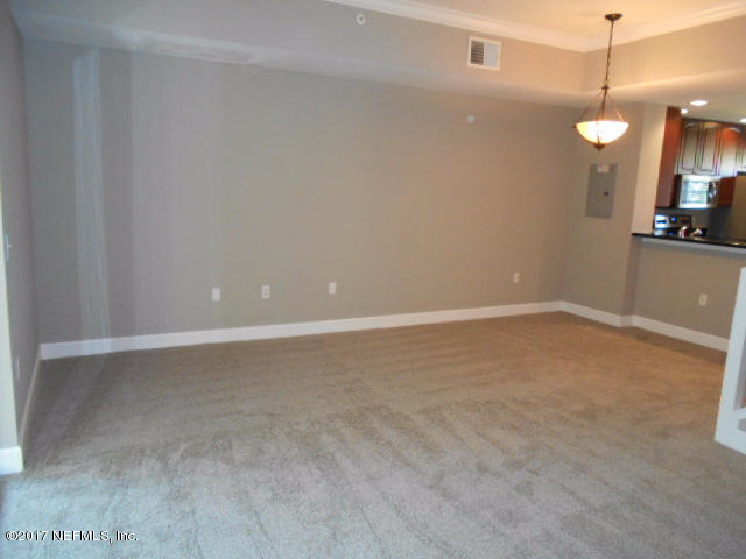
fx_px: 560
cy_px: 280
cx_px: 373
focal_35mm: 26
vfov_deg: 53.1
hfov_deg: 67.3
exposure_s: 1/25
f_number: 3.2
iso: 400
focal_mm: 4.6
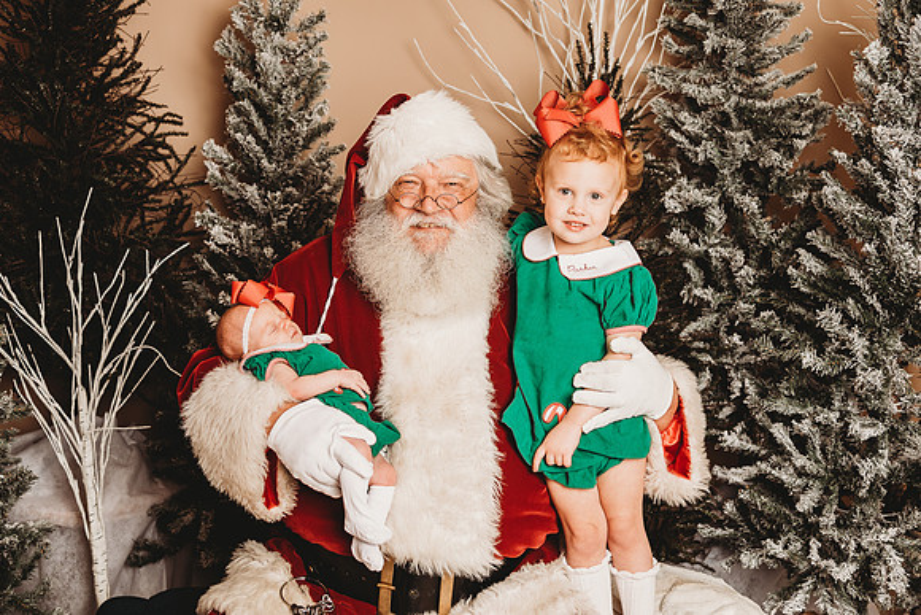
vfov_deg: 28.1
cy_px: 308
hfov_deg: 41.1
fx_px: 1228
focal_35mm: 48
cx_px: 460
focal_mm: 48
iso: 100
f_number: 4
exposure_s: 1/160
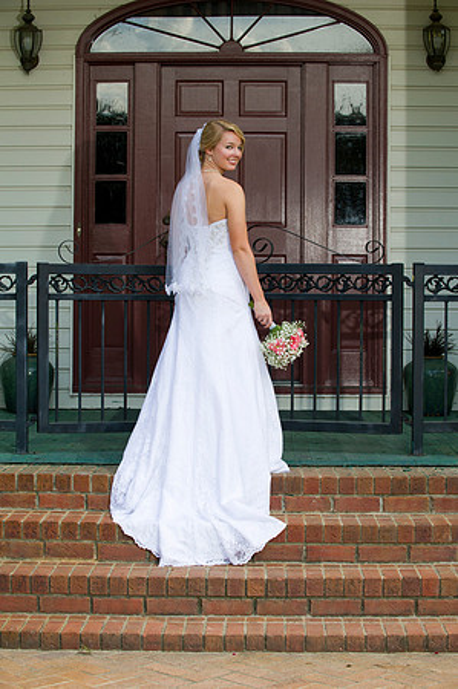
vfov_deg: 26.0
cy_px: 344
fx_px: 1492
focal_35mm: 78
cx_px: 229
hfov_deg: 17.5
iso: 200
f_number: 8
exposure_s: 1/125
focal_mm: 78
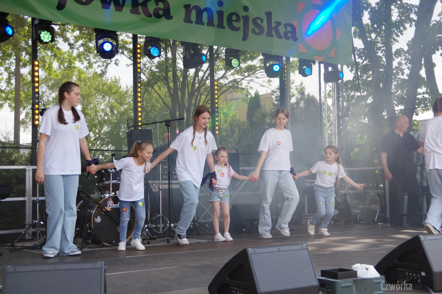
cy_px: 147
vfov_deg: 29.2
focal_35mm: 46
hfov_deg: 42.8
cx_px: 221
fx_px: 564
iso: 200
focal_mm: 31
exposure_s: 1/160
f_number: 5.6
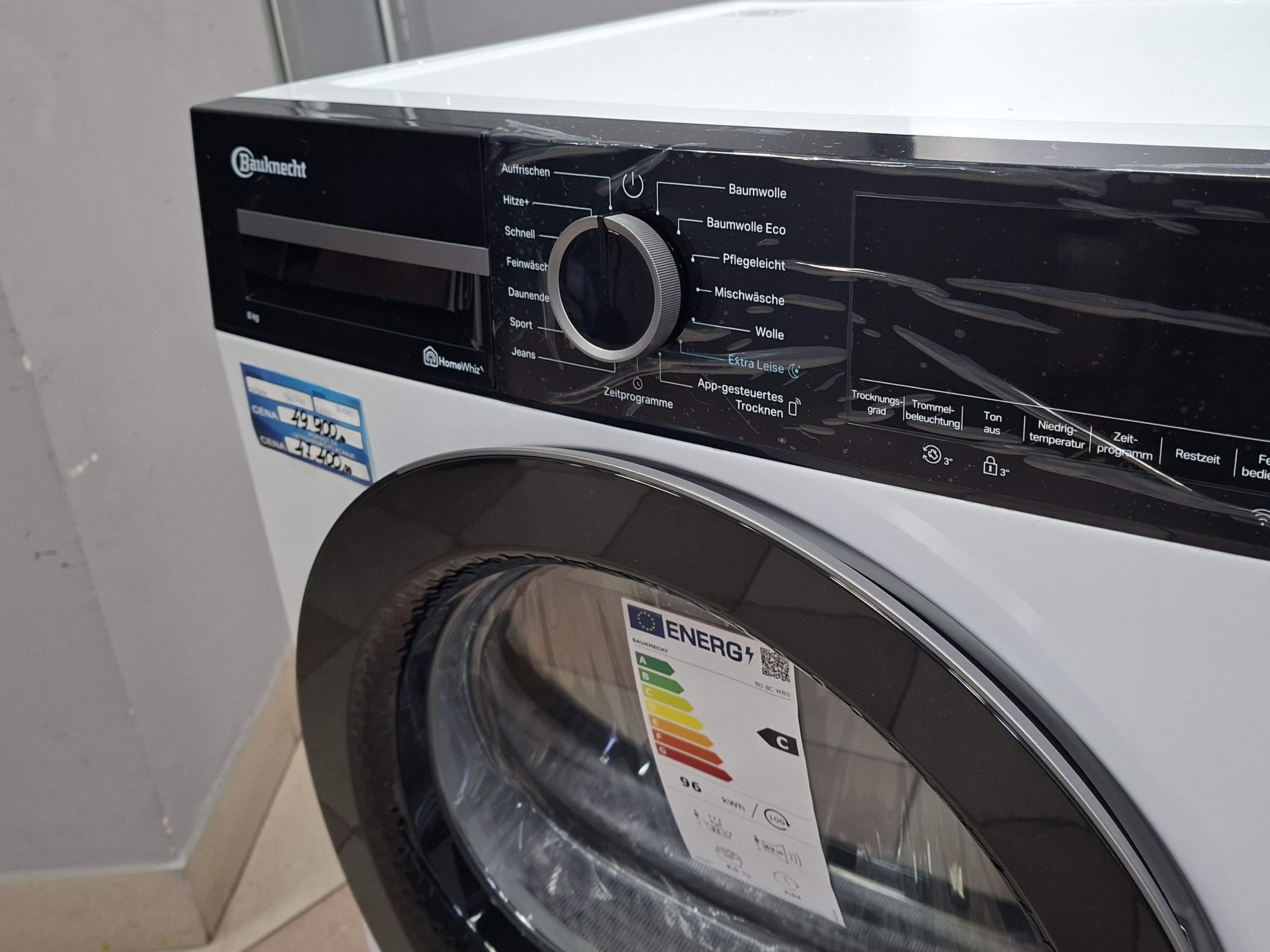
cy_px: 375
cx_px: 777
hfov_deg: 57.8
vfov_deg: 45.2
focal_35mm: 31
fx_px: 1137
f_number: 1.8
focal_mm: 5.54
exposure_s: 1/50
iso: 200
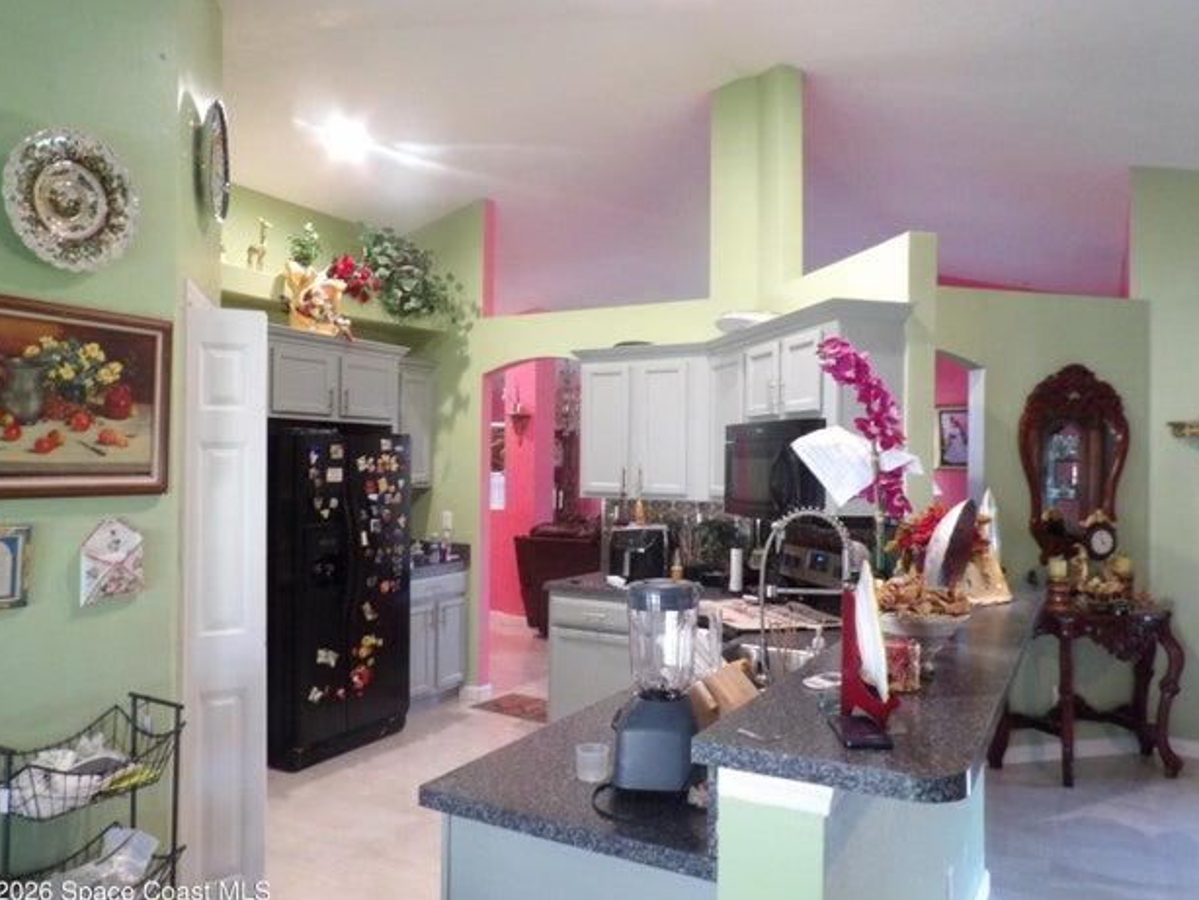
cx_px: 598
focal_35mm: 25
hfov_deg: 69.4
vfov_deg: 54.9
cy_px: 467
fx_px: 866
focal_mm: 4.3
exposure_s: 1/17
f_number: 3.2
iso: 712
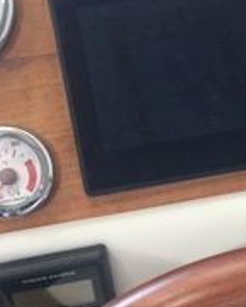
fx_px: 855
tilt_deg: -59.0
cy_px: 241
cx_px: 232
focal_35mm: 94
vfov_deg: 20.2
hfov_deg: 16.1
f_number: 2.2
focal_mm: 4.15
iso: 125
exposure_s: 1/33
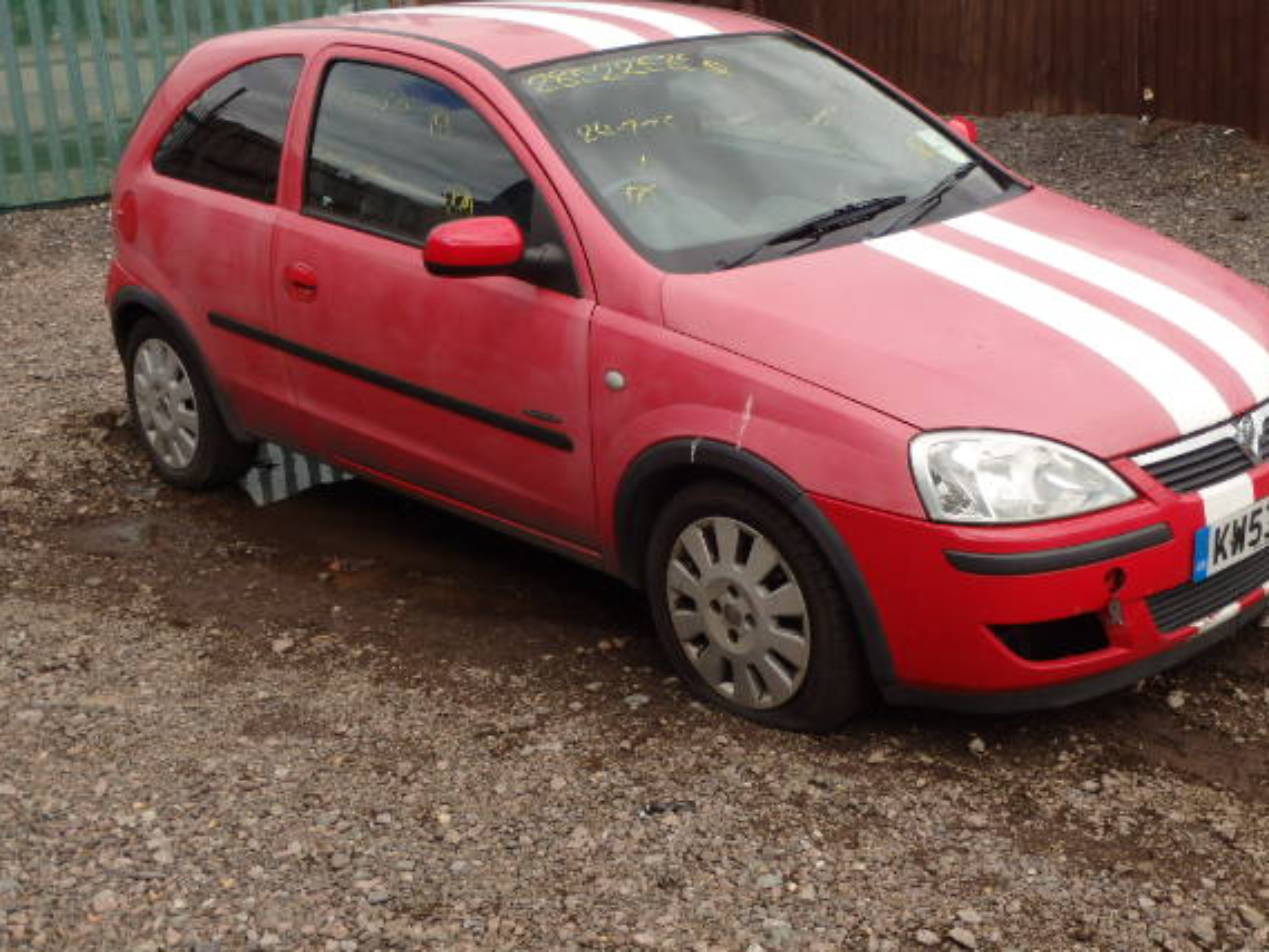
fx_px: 1650
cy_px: 428
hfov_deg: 42.0
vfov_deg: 32.2
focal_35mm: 45
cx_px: 709
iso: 125
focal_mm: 7.3
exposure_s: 1/500
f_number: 4.7
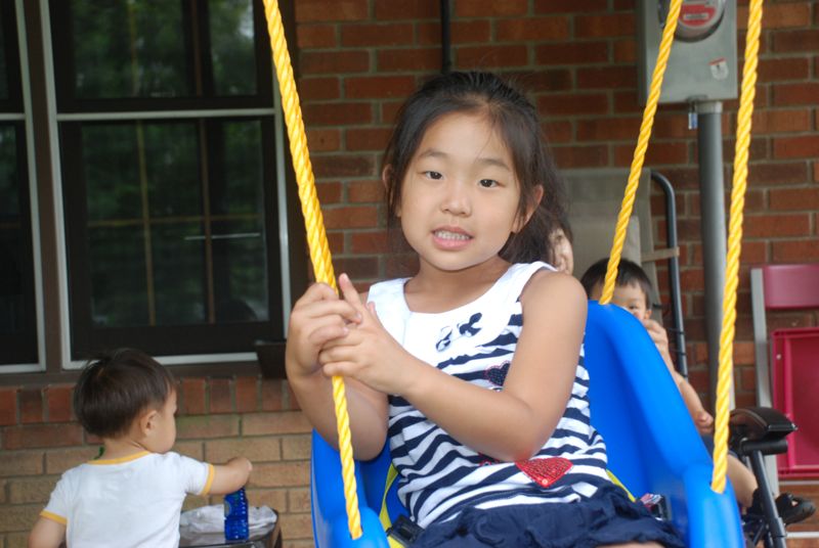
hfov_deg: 28.0
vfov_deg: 19.0
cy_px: 274
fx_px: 1640
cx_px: 410
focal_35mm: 72
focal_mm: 48
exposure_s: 1/100
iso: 400
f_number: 4.8
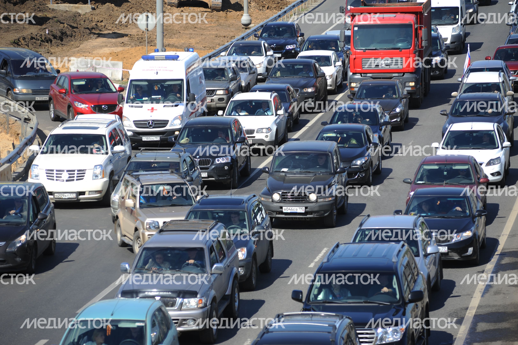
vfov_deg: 6.9
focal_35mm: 200
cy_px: 172
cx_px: 259
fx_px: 2876
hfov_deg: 10.3
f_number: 5.6
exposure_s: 1/500
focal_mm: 200
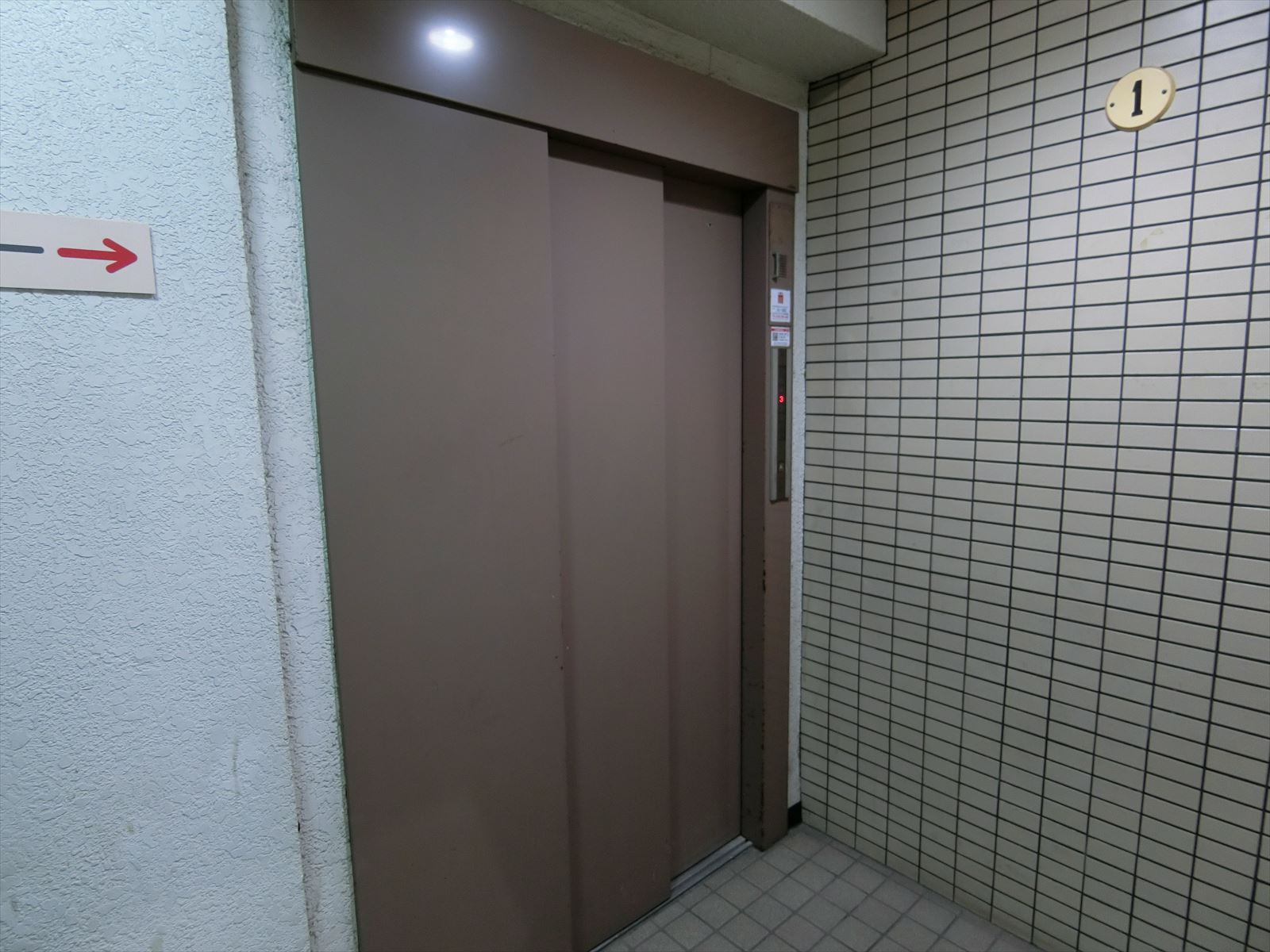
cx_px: 635
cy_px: 476
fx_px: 697
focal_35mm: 19
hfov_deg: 84.7
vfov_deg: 68.7
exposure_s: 1/6
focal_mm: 4.06
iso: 250
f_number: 2.7
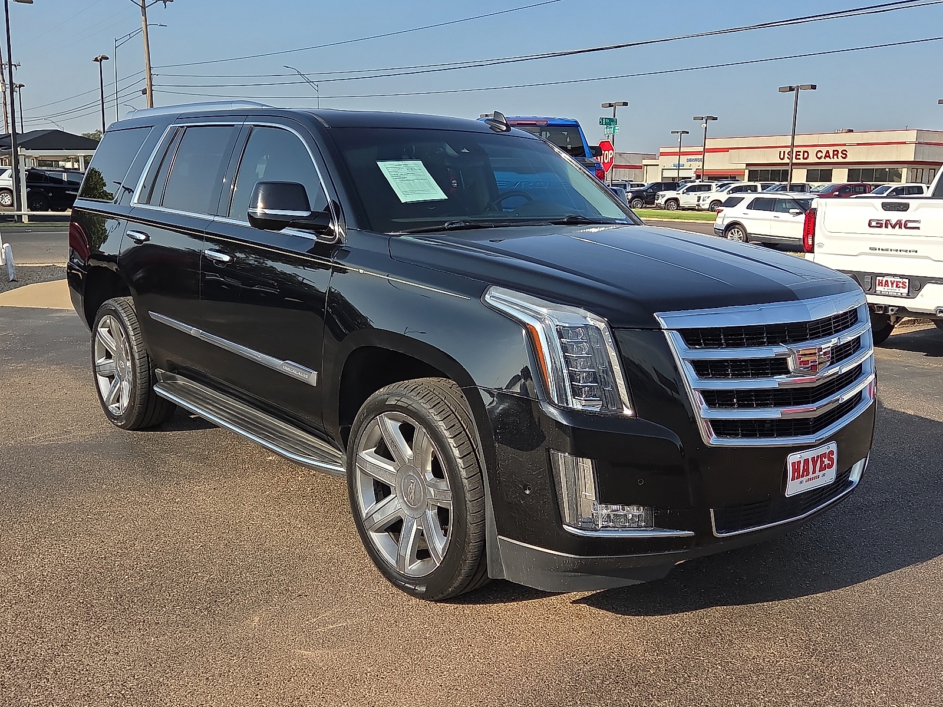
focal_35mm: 34
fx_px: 926
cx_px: 472
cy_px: 354
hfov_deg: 54.0
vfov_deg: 41.8
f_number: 1.8
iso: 25
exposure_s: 1/1429
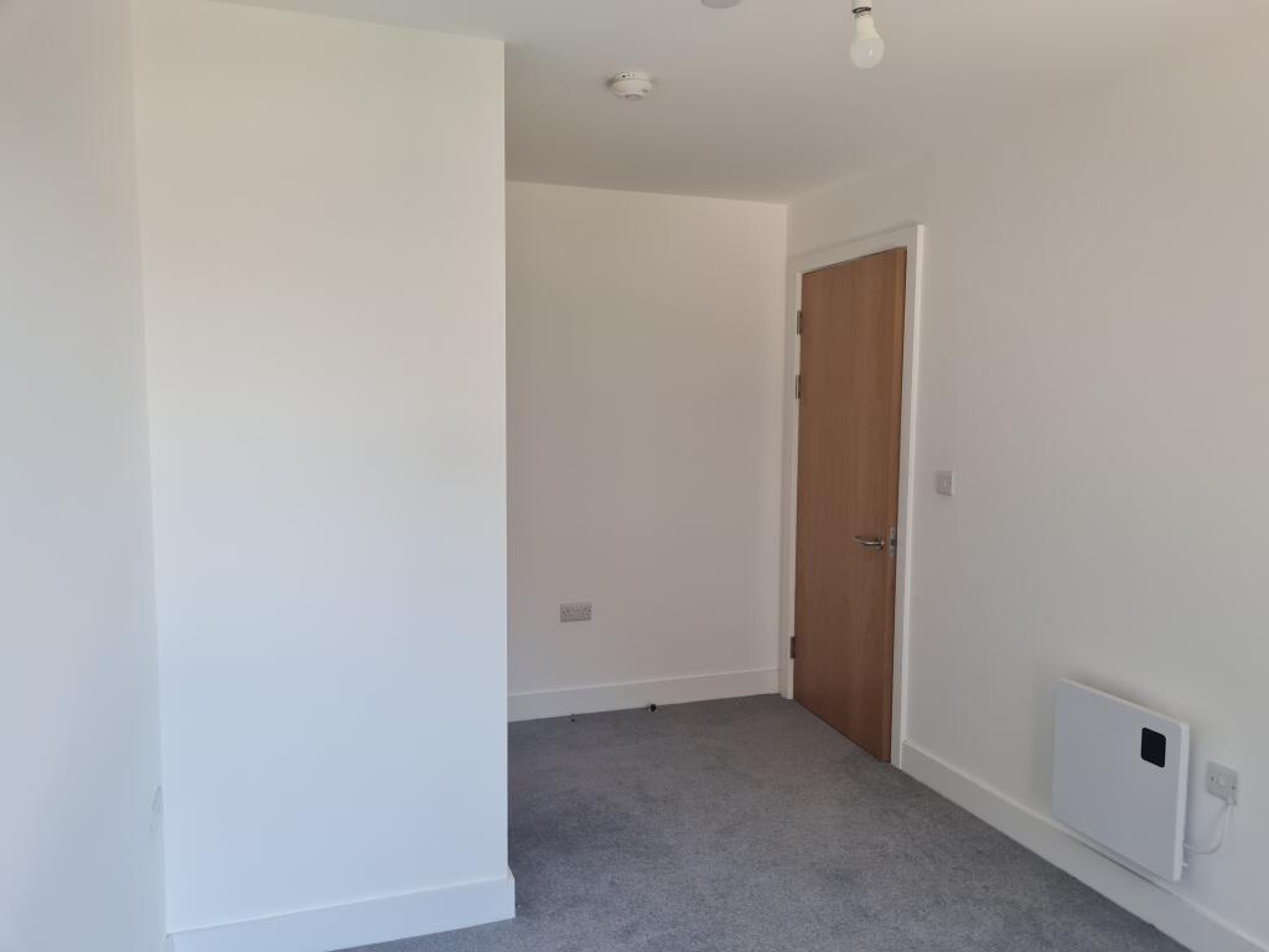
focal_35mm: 26
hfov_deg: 67.3
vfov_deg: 53.1
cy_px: 476
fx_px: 953
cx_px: 634
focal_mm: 5.4
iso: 160
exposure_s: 1/100
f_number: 1.8
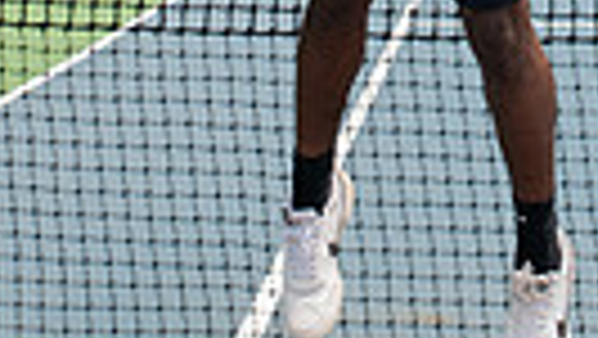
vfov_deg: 8.6
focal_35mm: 128
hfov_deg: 16.7
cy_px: -473
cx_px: 432
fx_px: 2031
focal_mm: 36
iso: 100
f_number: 6.3
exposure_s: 1/400
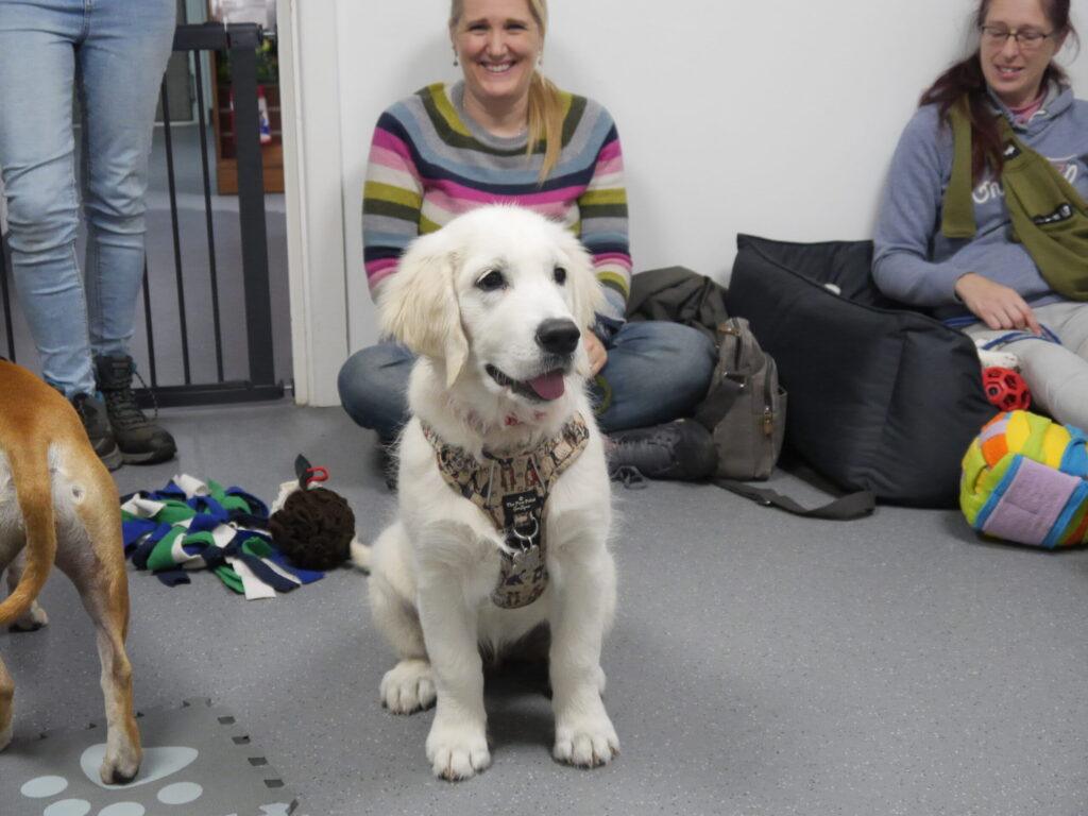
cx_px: 544
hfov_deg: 38.2
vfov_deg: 29.1
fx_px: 1572
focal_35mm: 50
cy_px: 408
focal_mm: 25
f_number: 4.6
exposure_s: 1/125
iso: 3200
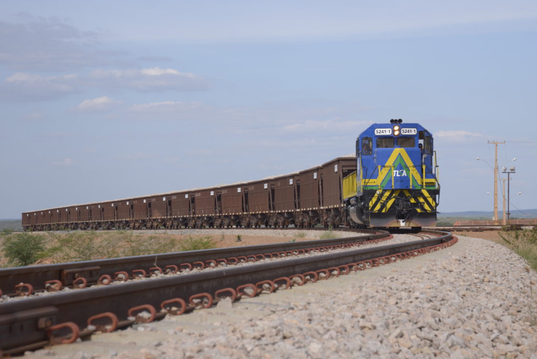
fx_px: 1791
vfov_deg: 11.4
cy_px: 180
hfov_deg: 17.1
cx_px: 268
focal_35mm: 120
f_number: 11
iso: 200
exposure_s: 1/200
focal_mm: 120
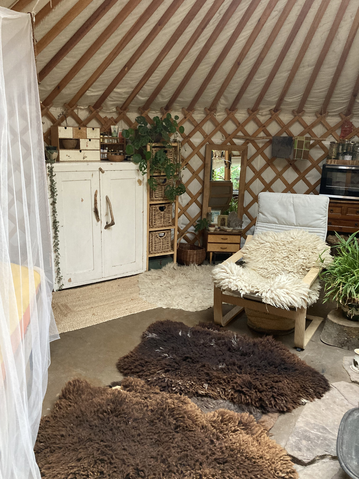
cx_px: 180
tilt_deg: -12.1
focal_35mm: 28
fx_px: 387
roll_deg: -0.3
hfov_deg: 49.7
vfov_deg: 63.4
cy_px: 240
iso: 320
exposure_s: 1/44
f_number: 1.8
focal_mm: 3.99
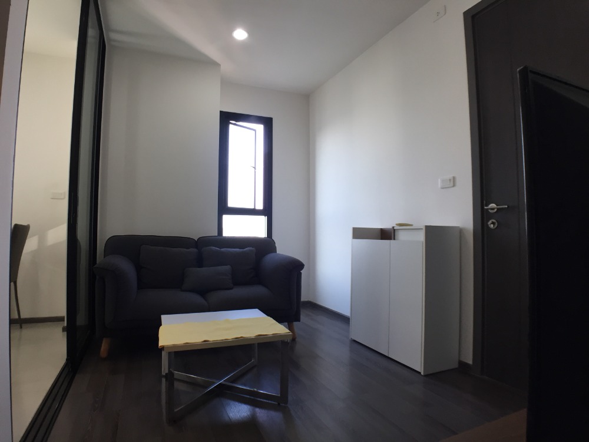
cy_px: 221
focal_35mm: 29
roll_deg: -1.4
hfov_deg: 61.7
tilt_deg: +2.8
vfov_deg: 48.2
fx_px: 493
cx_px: 294
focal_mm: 4.15
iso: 40
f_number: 2.2
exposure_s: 1/33
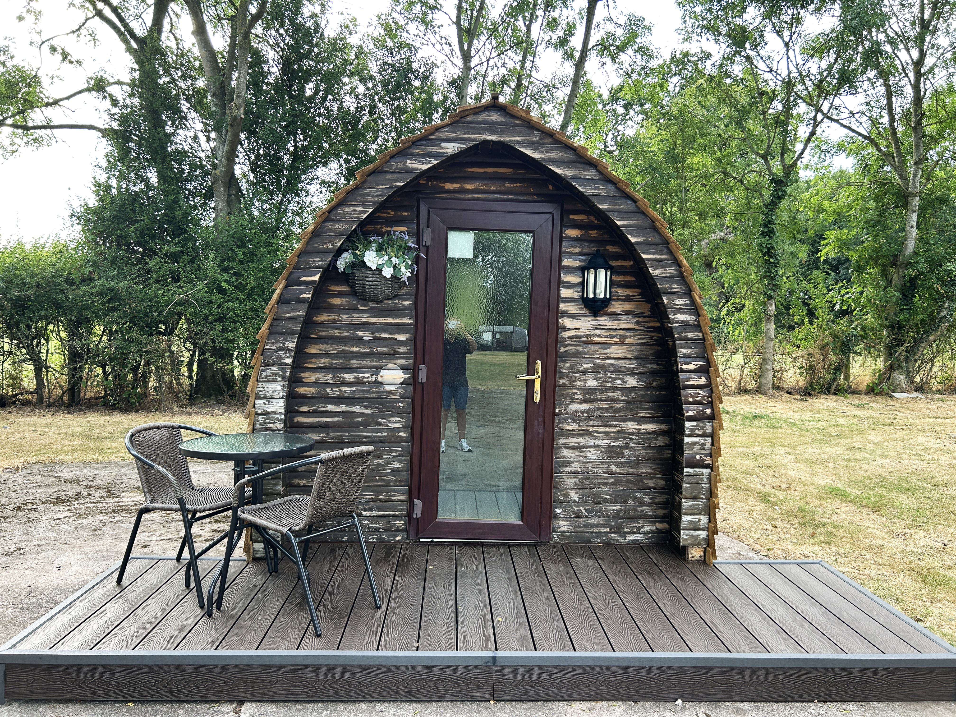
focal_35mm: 26
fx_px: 718
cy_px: 358
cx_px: 478
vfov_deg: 53.1
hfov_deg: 67.3
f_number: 1.5
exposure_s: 1/193
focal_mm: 5.7
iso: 40
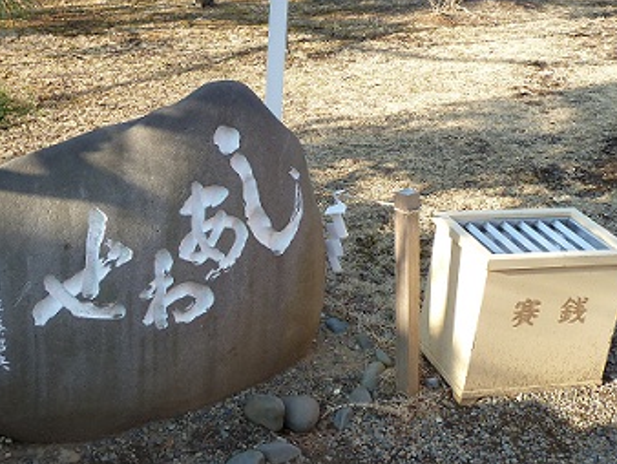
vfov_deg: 27.4
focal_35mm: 53
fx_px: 945
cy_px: 152
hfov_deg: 35.5
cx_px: 173
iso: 80
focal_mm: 5.7
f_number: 3.5
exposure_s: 1/100
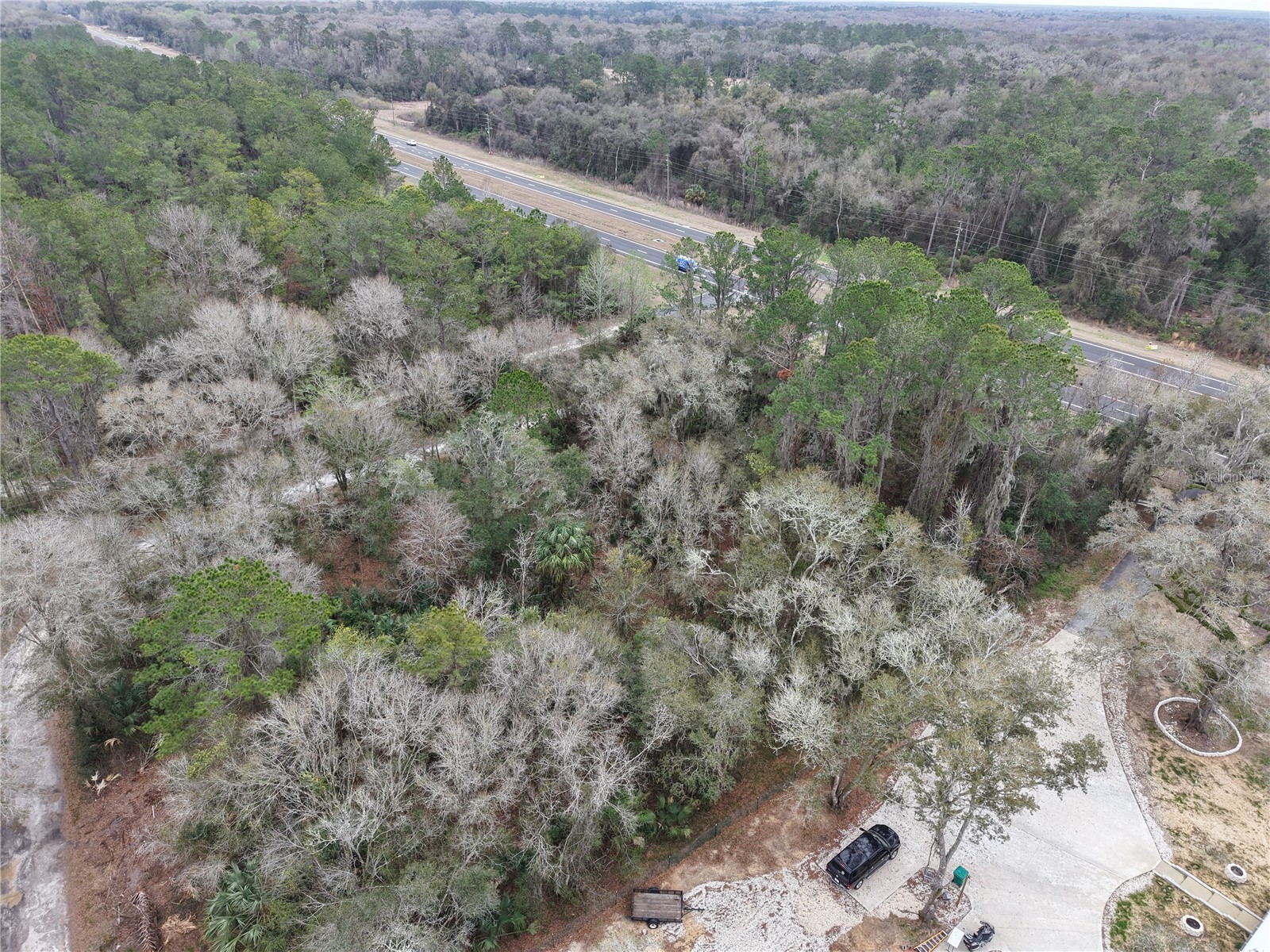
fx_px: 881
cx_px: 635
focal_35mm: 24
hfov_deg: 71.6
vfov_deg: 56.8
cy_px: 476
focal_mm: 8.67
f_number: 1.8
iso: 120
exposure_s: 1/240
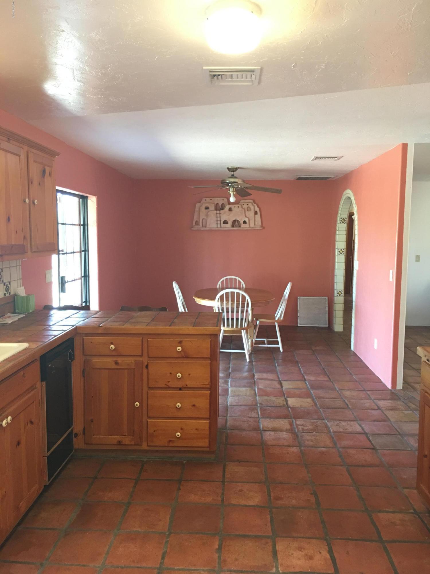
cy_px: 287
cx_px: 215
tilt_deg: -4.8
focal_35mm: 29
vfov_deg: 61.7
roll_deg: -0.8
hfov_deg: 48.2
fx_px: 480
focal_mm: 4.15
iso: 80
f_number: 2.2
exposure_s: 1/15
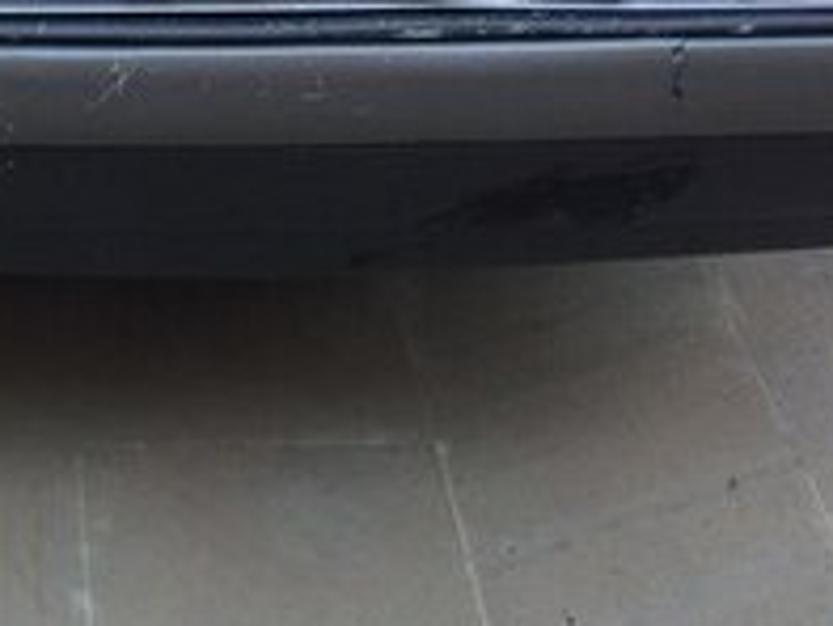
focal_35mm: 97
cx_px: 55
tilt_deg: -20.1
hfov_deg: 19.8
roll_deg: -0.5
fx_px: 2336
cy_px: -340
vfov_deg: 14.2
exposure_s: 1/124
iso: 32
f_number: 2.2
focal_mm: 4.15
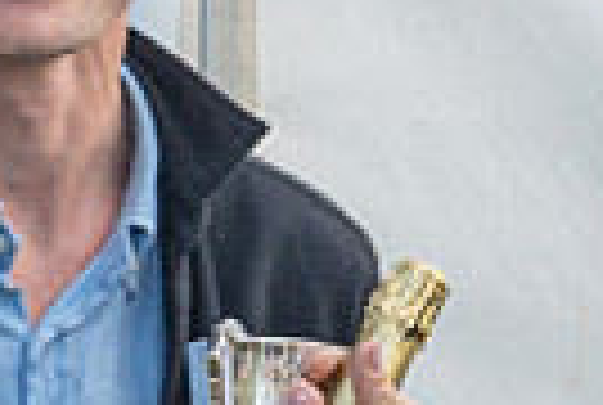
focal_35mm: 407
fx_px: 6832
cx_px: 390
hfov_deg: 5.1
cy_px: 616
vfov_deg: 3.4
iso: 200
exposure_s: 1/60
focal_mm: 48
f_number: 9
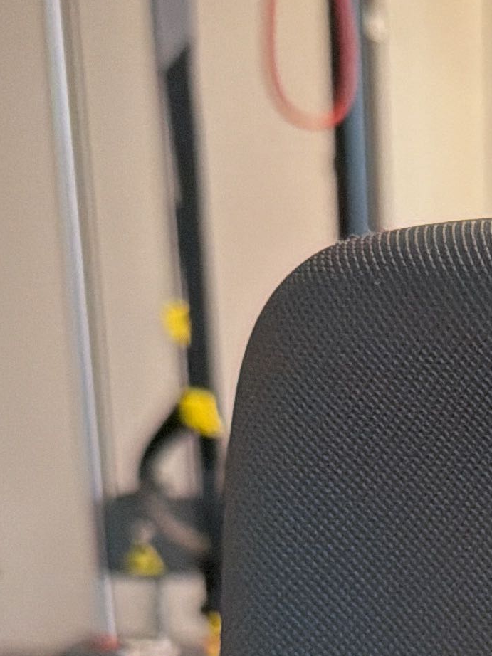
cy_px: 938
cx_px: 1029
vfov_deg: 17.2
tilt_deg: -22.3
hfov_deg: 12.2
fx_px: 1991
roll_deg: -2.9
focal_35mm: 105
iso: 400
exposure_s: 1/100
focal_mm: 6.76
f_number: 1.78
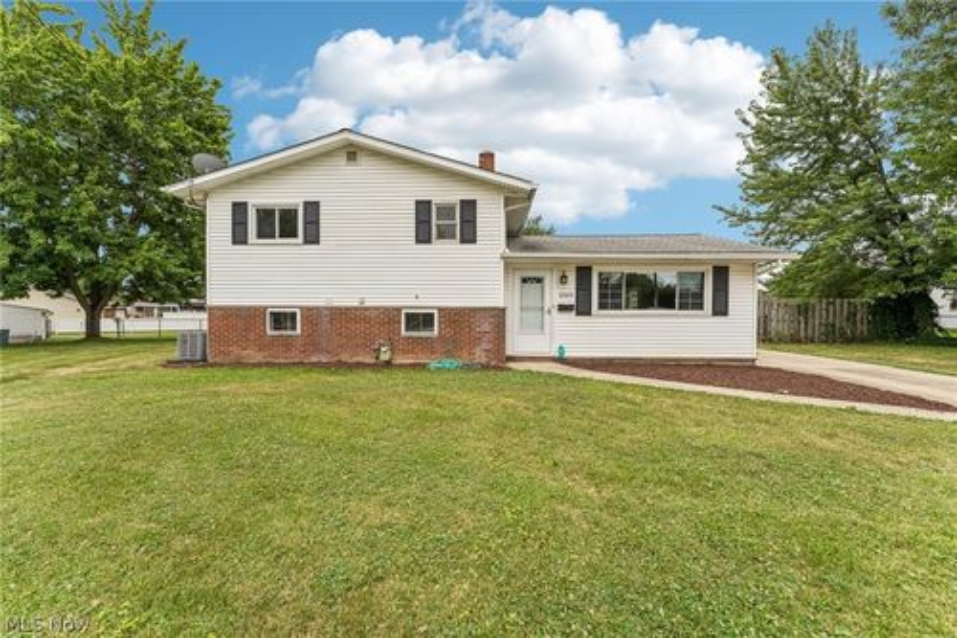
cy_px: 319
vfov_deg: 81.2
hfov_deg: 104.3
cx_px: 478
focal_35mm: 14
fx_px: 372
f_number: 8
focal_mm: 14
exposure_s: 1/250
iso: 200
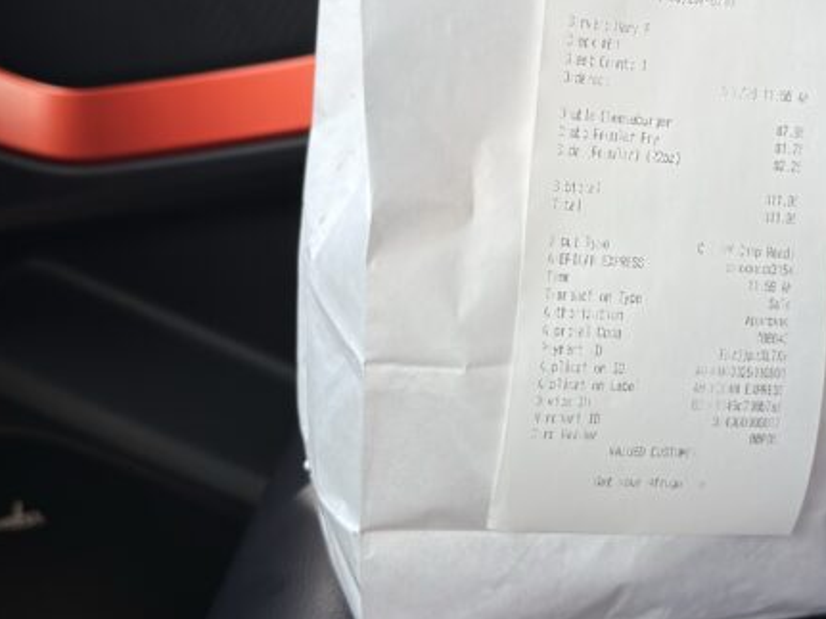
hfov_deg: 33.4
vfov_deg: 25.5
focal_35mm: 57
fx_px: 1360
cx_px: 573
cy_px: 209
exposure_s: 1/446
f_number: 1.78
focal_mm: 6.76
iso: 64
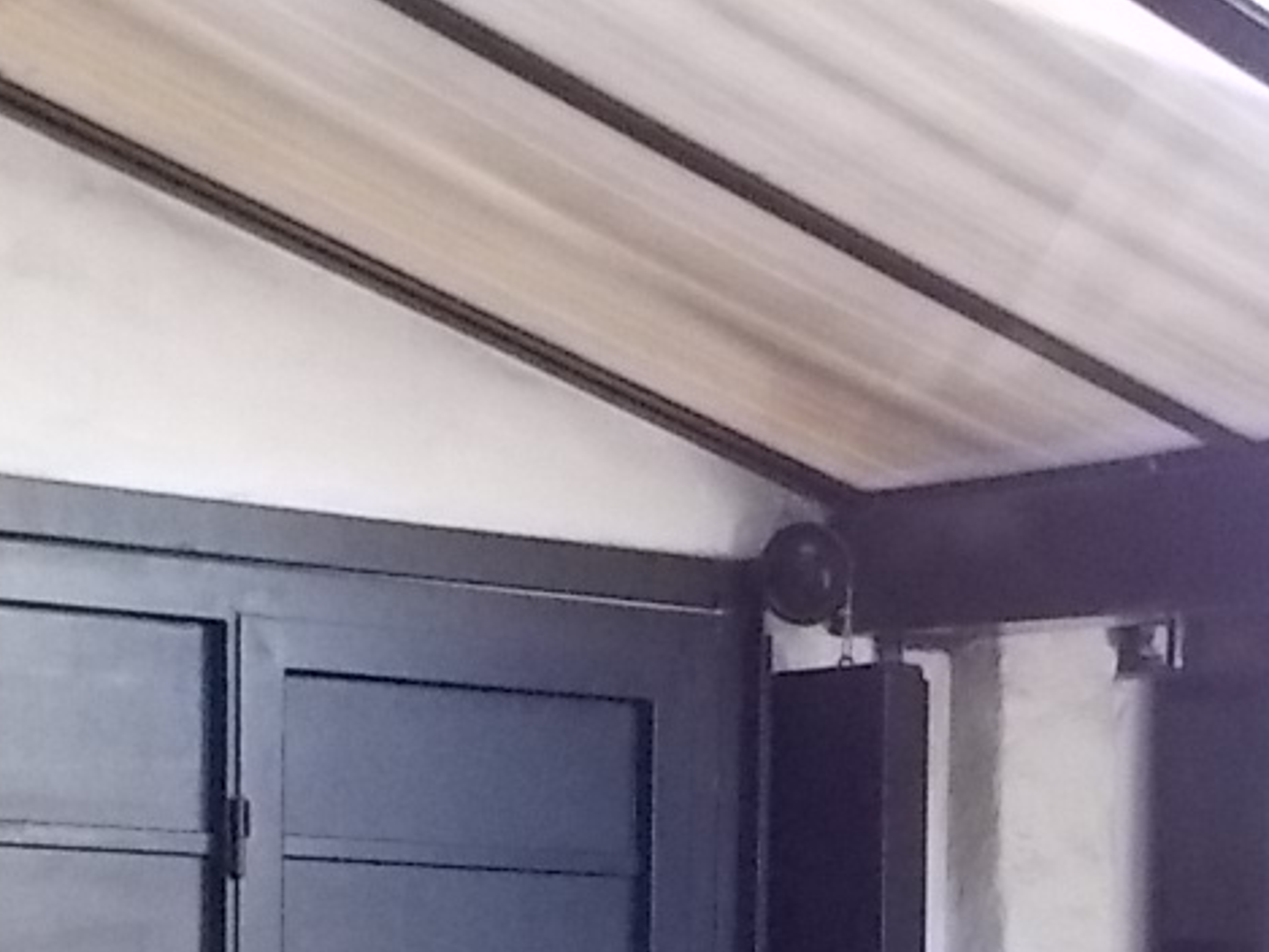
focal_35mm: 99
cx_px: 998
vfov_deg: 14.3
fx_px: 3630
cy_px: 1244
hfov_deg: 19.6
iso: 320
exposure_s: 1/30
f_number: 3.3
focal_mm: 4.1
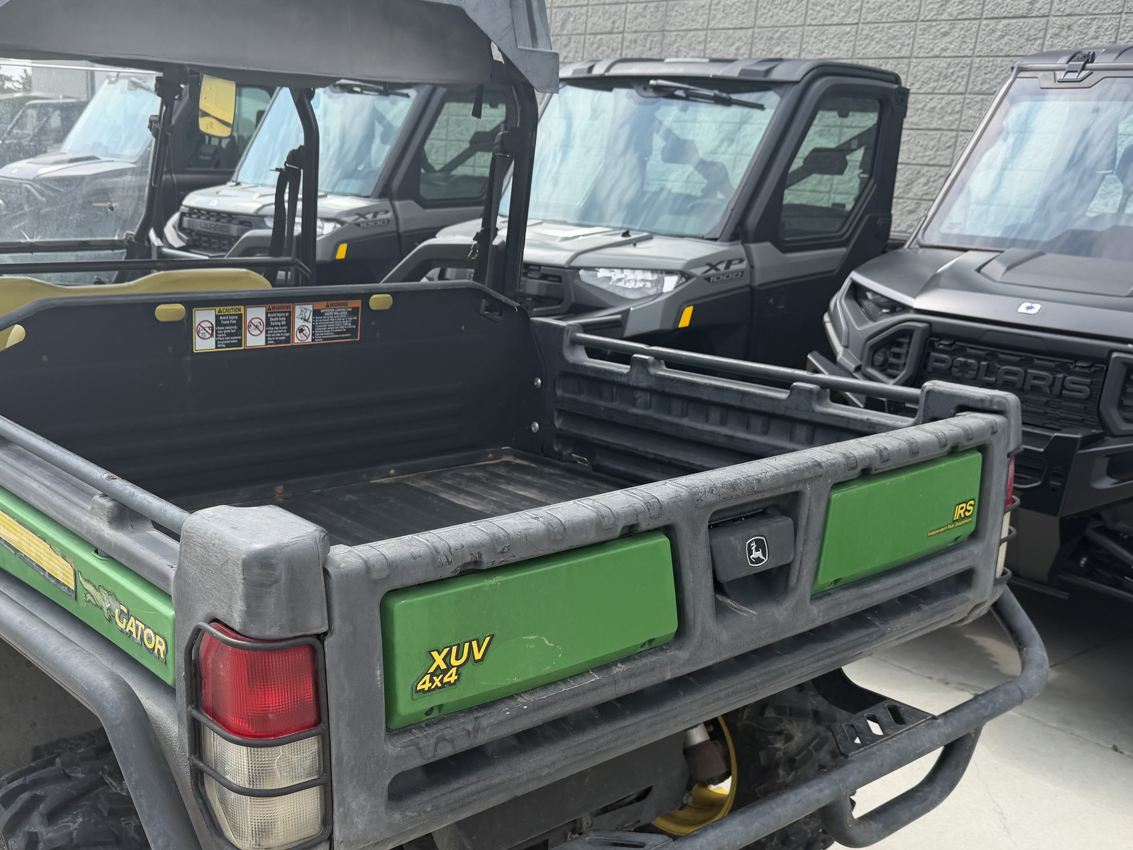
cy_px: 591
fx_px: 1146
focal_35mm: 35
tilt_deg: -15.0
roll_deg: +1.1
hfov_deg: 52.4
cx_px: 487
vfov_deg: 40.0
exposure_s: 1/2703
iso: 80
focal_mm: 6.76
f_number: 1.78
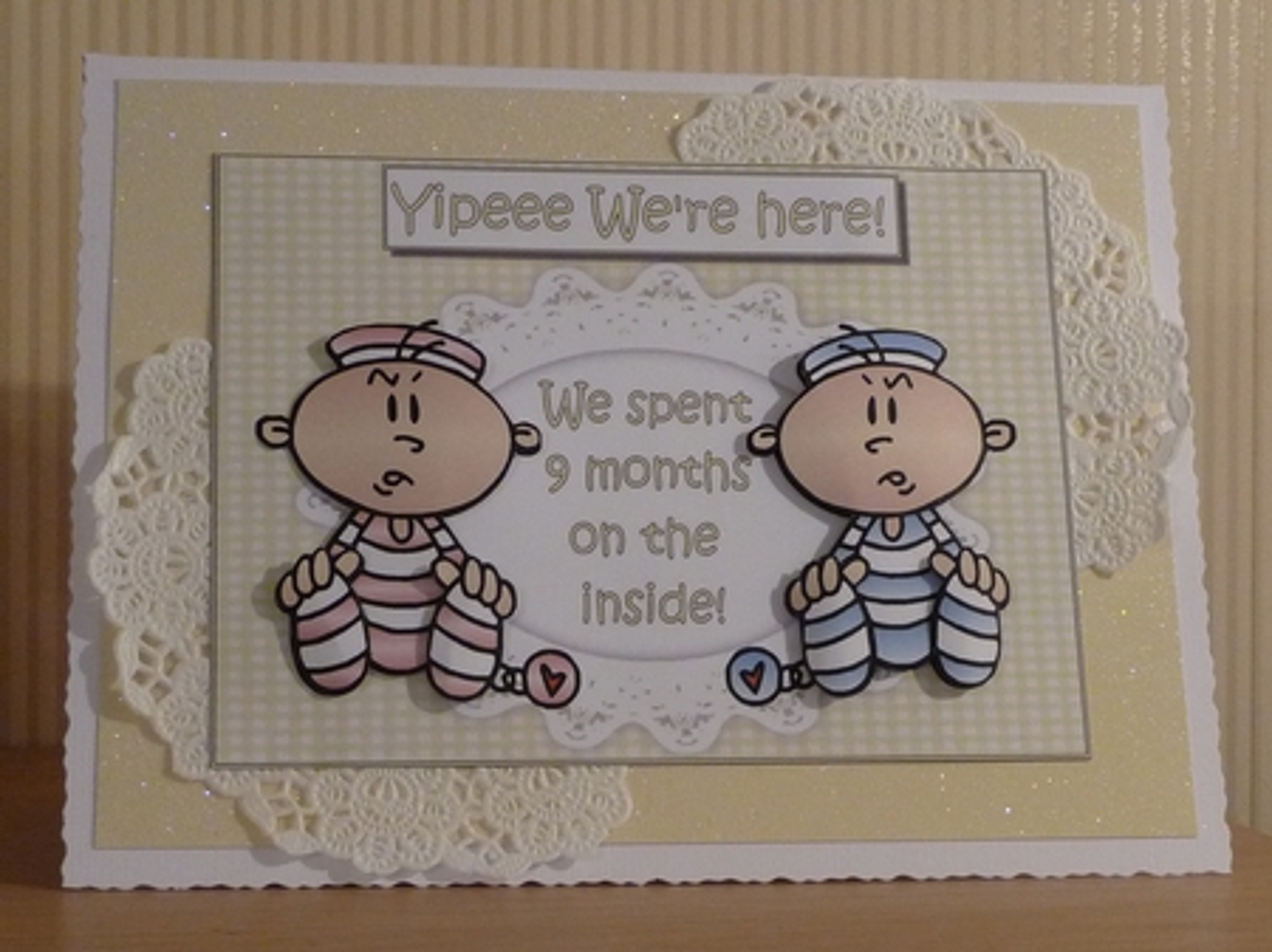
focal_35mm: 72
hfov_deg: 27.0
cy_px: 476
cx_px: 636
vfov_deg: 20.4
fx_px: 2644
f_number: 4
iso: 250
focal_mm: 7.1
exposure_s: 1/30
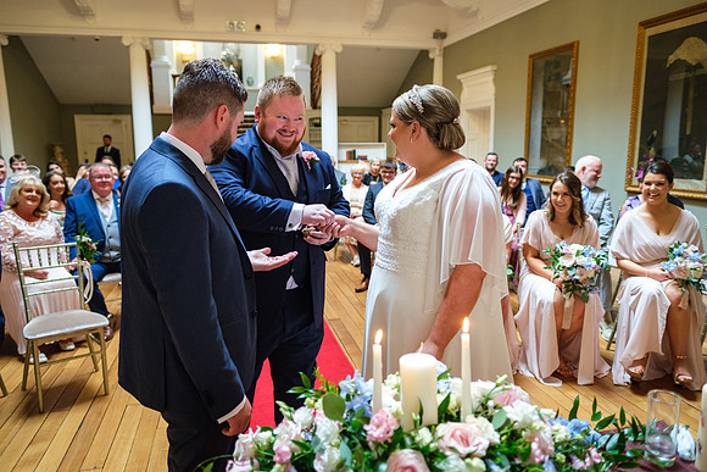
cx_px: 345
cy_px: 233
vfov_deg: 50.7
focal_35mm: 25
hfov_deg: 70.7
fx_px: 498
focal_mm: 16
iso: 2500
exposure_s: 1/160
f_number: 1.8
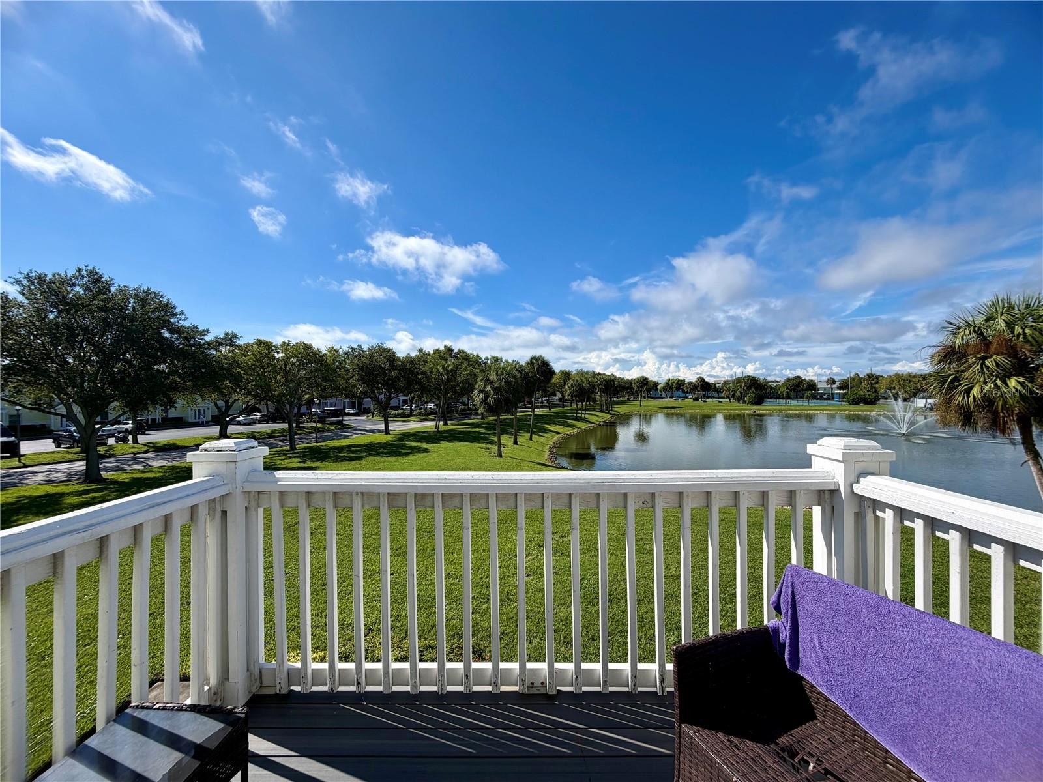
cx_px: 522
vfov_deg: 85.7
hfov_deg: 102.1
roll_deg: +0.1
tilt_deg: -0.5
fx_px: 422
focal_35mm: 14
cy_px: 391
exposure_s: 1/1033
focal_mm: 2.22
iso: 20
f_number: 2.2
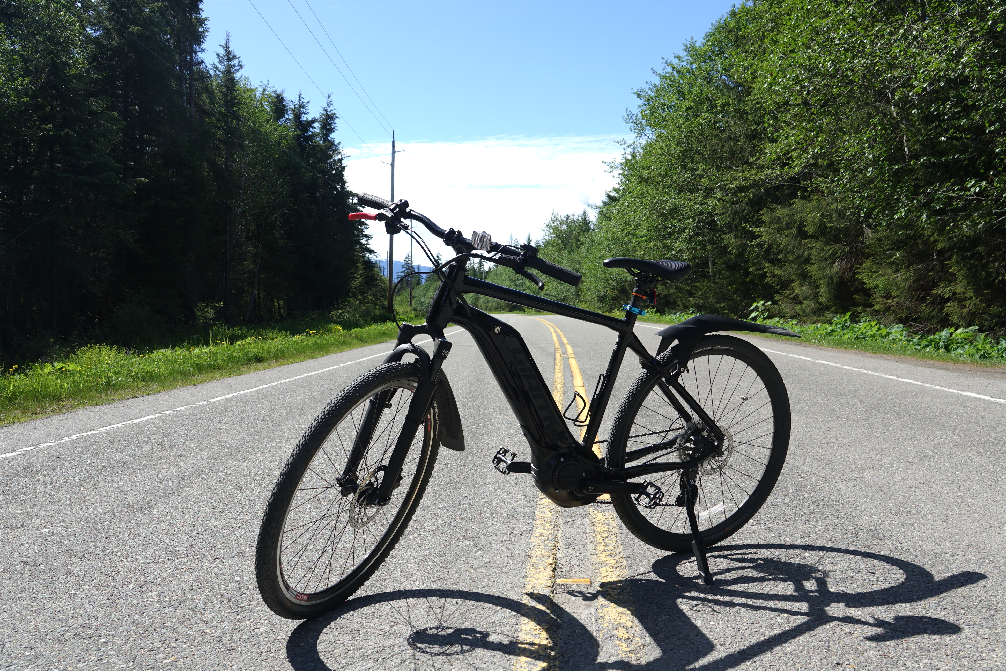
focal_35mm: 31
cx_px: 503
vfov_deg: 42.3
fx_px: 866
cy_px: 336
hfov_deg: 60.3
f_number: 4
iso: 64
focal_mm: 11.51
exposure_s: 1/400
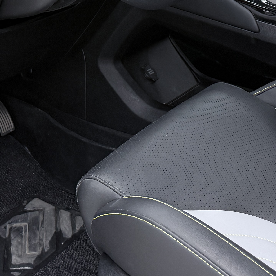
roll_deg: +0.7
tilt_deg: -15.7
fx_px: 758
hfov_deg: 20.6
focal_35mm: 84
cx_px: 97
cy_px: -2
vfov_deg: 20.0
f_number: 1.78
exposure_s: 1/100
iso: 160
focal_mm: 6.76
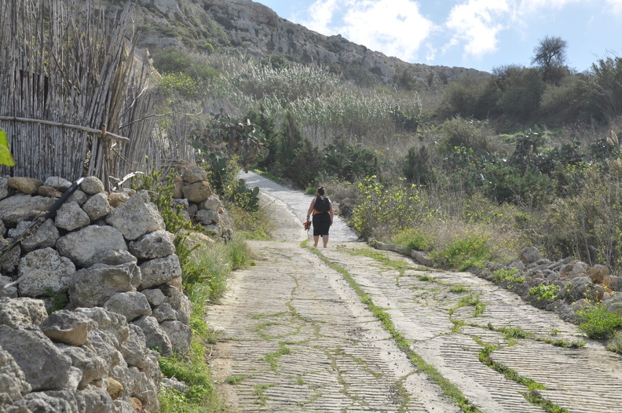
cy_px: 206
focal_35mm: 78
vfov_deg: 17.4
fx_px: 1346
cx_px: 311
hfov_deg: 26.0
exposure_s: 1/400
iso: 200
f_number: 10
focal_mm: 52
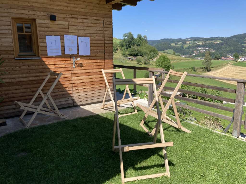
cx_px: 123
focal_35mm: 28
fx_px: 199
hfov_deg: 63.4
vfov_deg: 49.7
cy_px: 92
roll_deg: -0.1
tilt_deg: -9.8
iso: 20
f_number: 1.8
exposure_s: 1/1230
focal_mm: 3.99
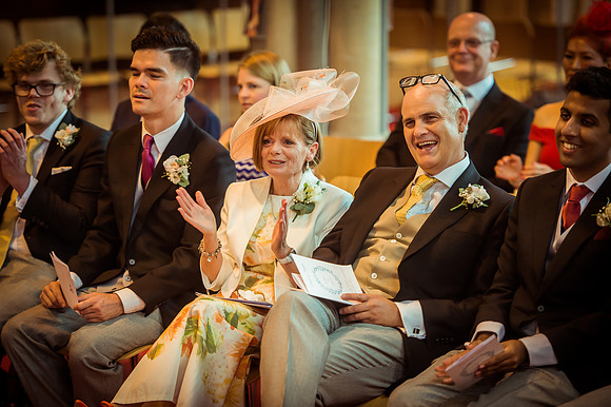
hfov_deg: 13.7
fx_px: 2544
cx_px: 306
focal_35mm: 150
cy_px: 204
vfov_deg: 9.1
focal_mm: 150
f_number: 2.8
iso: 2200
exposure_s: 1/200
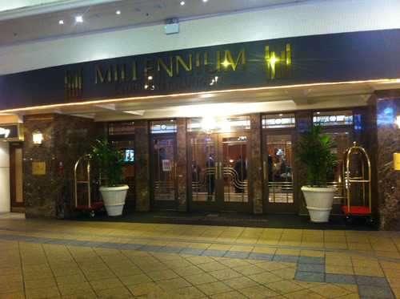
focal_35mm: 35
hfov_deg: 52.7
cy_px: 150
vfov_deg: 40.6
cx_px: 200
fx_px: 404
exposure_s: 1/15
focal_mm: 3.85
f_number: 2.8
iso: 400
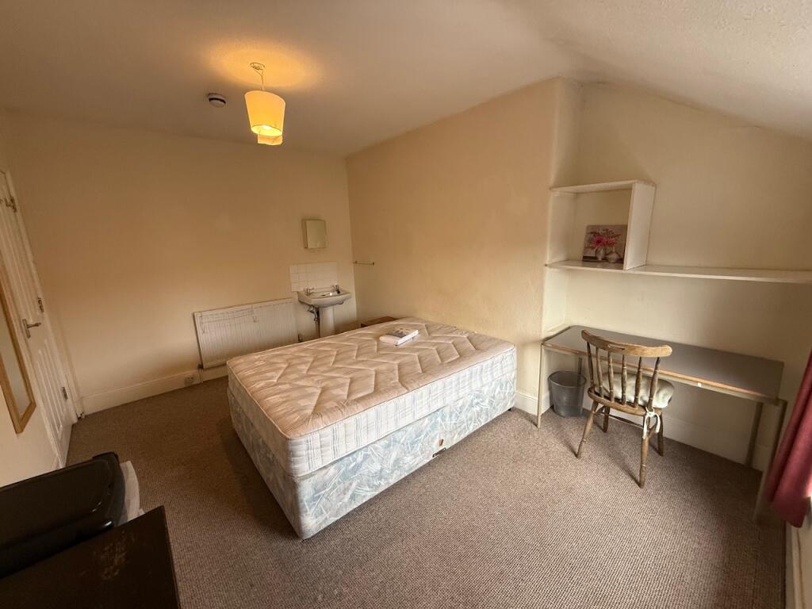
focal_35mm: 14
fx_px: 328
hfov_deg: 102.1
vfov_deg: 85.7
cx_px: 406
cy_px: 304
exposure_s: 1/100
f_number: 2.2
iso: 250
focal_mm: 2.22
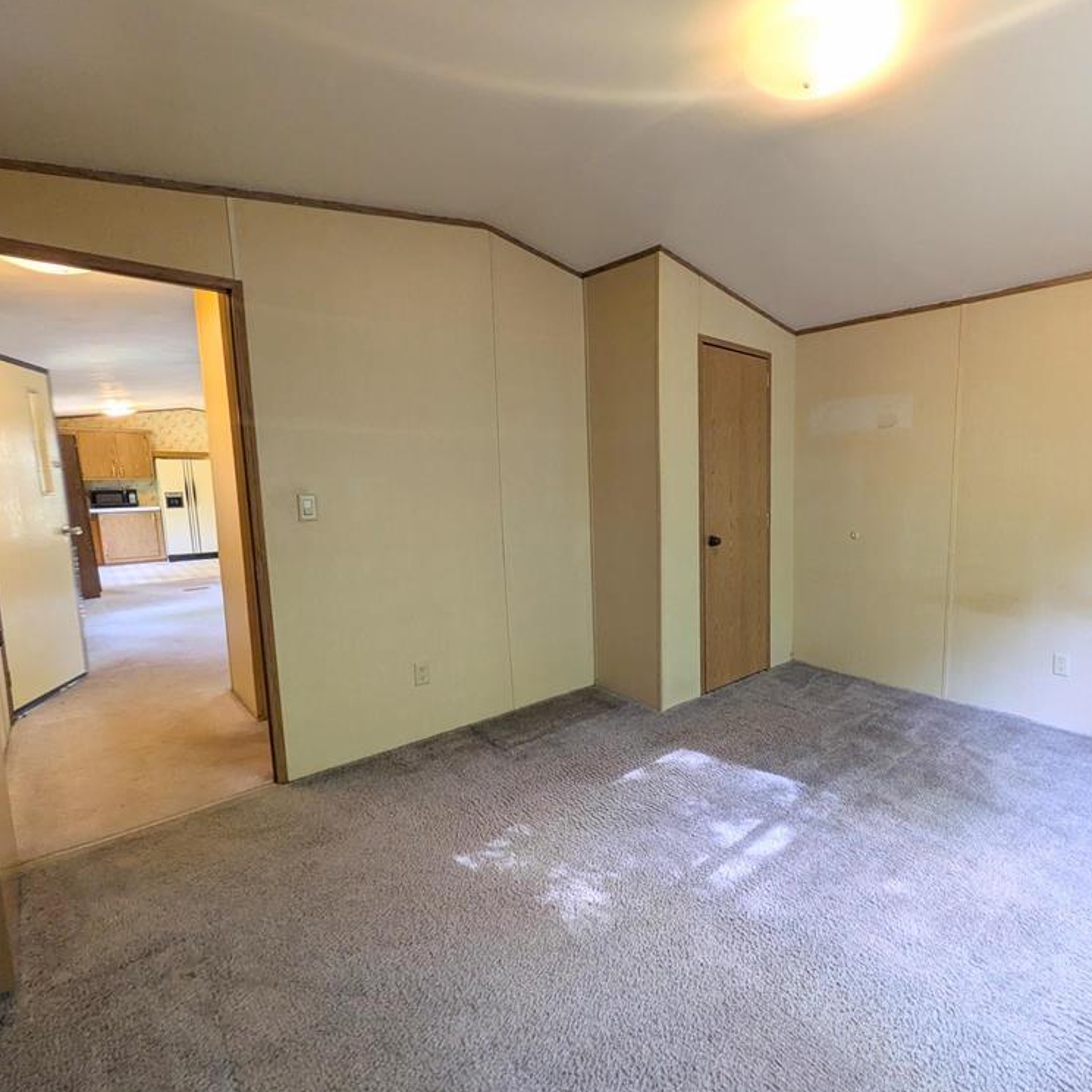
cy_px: 545
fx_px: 607
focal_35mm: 17
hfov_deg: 81.9
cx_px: 700
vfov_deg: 84.0
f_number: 2.2
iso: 89
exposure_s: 1/30
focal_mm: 1.83
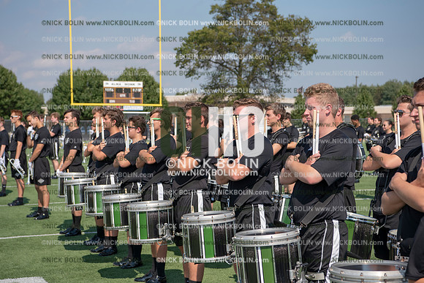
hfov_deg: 28.8
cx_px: 212
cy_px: 142
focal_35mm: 70
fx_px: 825
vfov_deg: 19.5
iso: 200
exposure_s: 1/1600
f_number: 5.6
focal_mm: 70
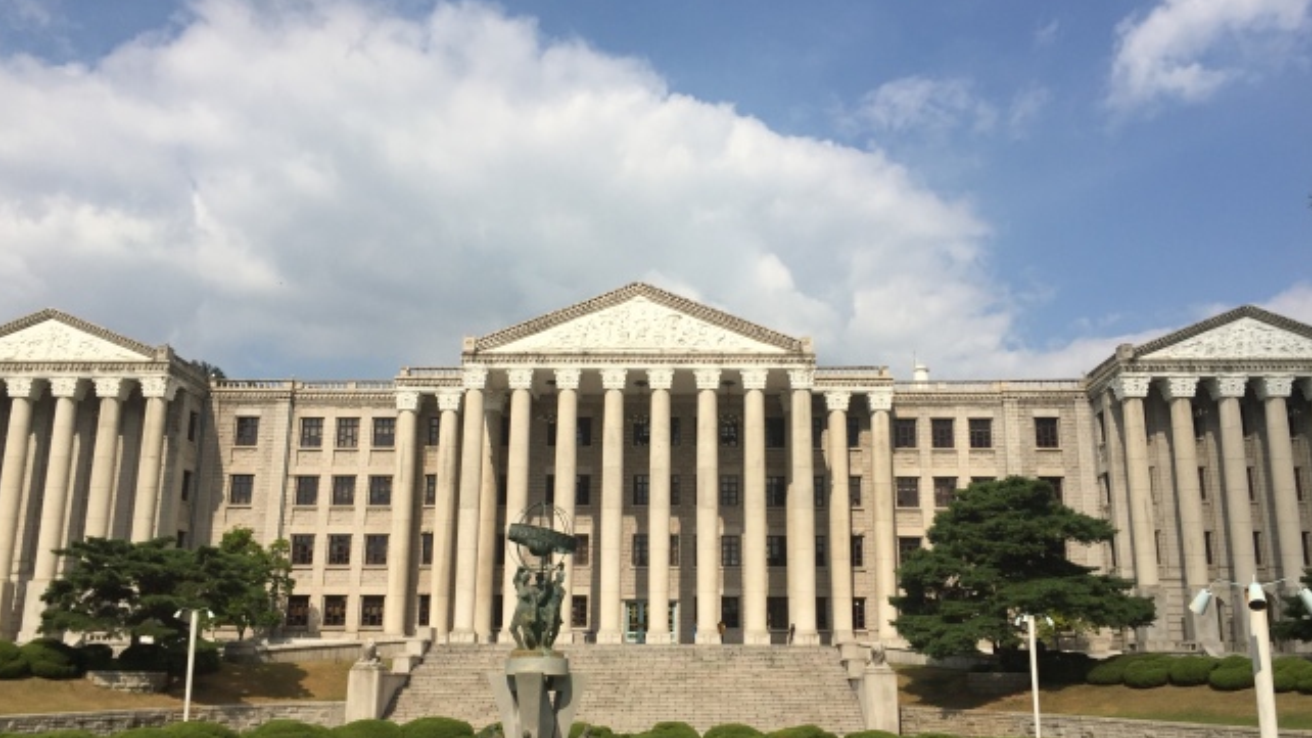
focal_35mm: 32
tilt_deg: +12.5
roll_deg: -0.9
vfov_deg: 36.6
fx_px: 1113
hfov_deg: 61.0
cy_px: 426
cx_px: 658
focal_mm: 4.15
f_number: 2.2
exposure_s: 1/3300
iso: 32
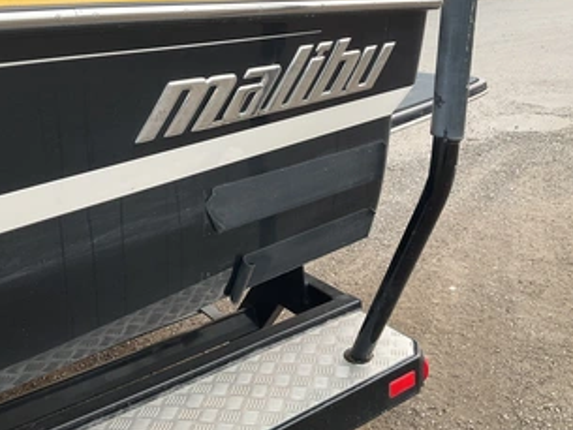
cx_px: 286
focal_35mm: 38
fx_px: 629
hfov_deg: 49.0
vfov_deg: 37.5
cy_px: 163
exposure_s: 1/329
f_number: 1.8
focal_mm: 3
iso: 25
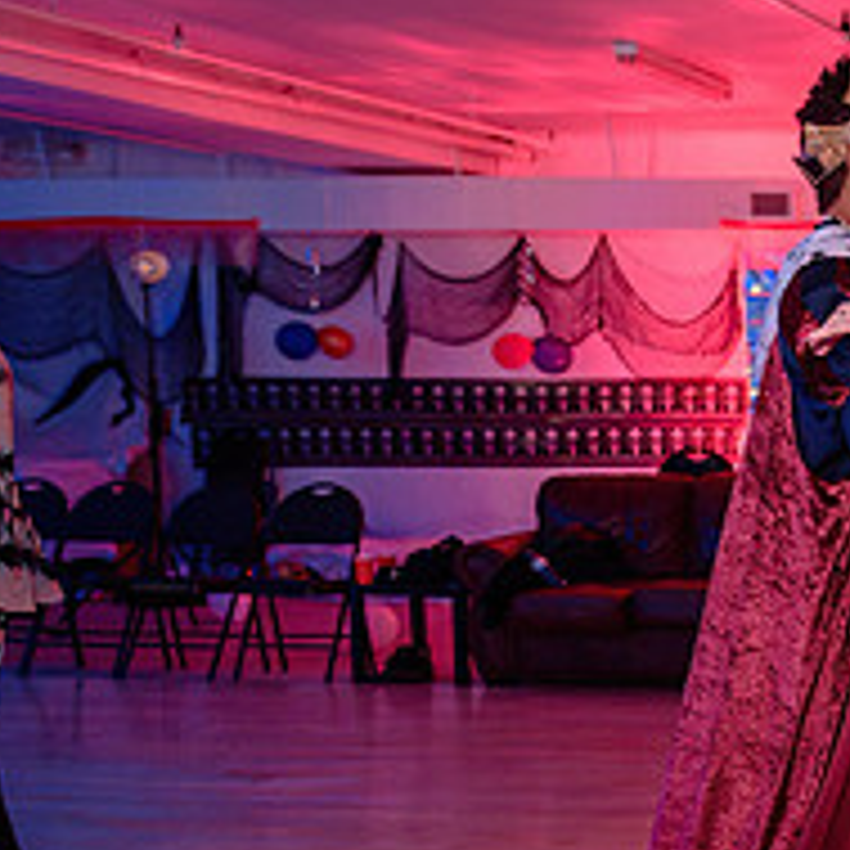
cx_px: 1271
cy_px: 645
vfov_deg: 21.5
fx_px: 2222
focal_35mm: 80
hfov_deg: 19.0
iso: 800
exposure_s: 1/100
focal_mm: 29
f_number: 3.5
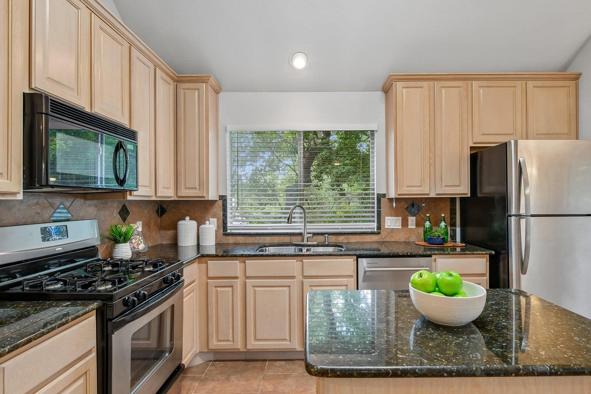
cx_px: 312
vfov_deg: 67.3
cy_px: 180
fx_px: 295
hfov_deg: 89.9
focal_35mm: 18
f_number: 8
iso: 400
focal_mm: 10
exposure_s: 1/15
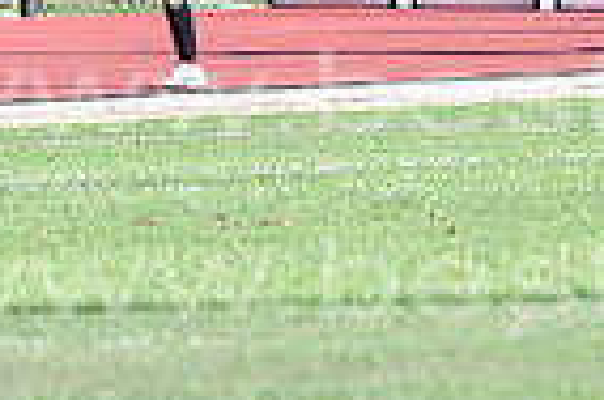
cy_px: -177
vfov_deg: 1.3
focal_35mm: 1045
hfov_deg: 2.0
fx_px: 17494
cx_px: 872
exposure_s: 1/3200
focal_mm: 170
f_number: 5.6
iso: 800
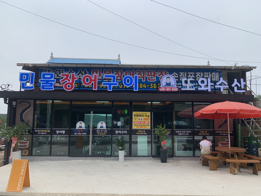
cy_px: 98
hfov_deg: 67.3
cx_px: 130
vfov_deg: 53.1
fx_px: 196
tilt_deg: +6.3
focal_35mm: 26
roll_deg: -1.5
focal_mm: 4.25
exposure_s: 1/2421
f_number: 1.8
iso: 25
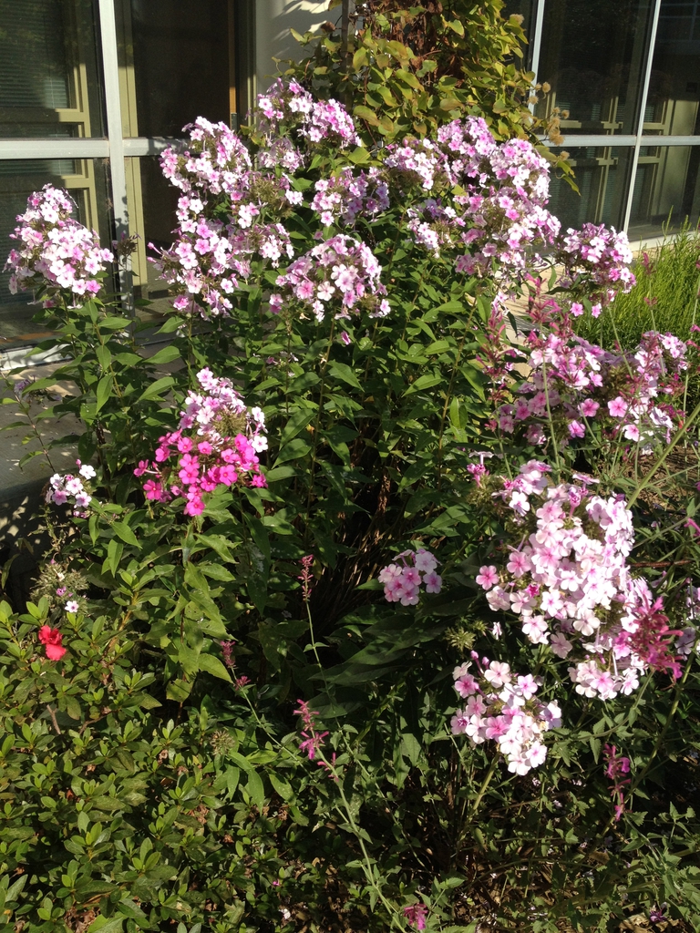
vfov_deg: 52.6
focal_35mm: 35
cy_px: 466
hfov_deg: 40.7
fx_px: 944
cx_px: 350
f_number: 2.4
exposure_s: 1/1175
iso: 50
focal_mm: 4.28
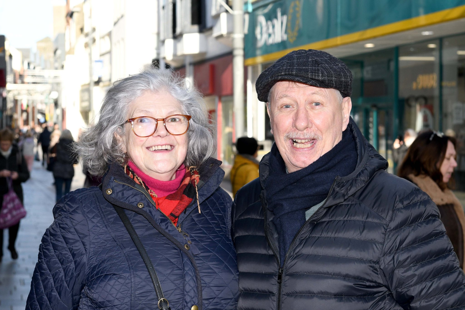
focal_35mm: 90
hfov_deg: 22.6
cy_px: 155
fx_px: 1162
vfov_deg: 15.2
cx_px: 232
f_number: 7.1
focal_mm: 60
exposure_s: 1/640
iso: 800
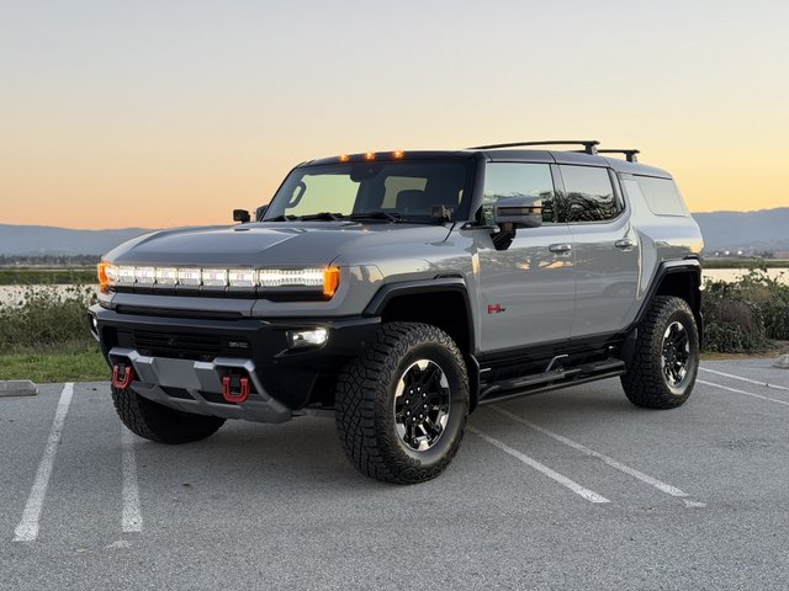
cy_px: 296
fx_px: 1094
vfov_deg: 30.3
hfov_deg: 39.7
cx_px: 394
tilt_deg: -1.9
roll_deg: +0.9
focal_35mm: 48
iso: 160
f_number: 1.78
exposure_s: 1/80
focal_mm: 6.76
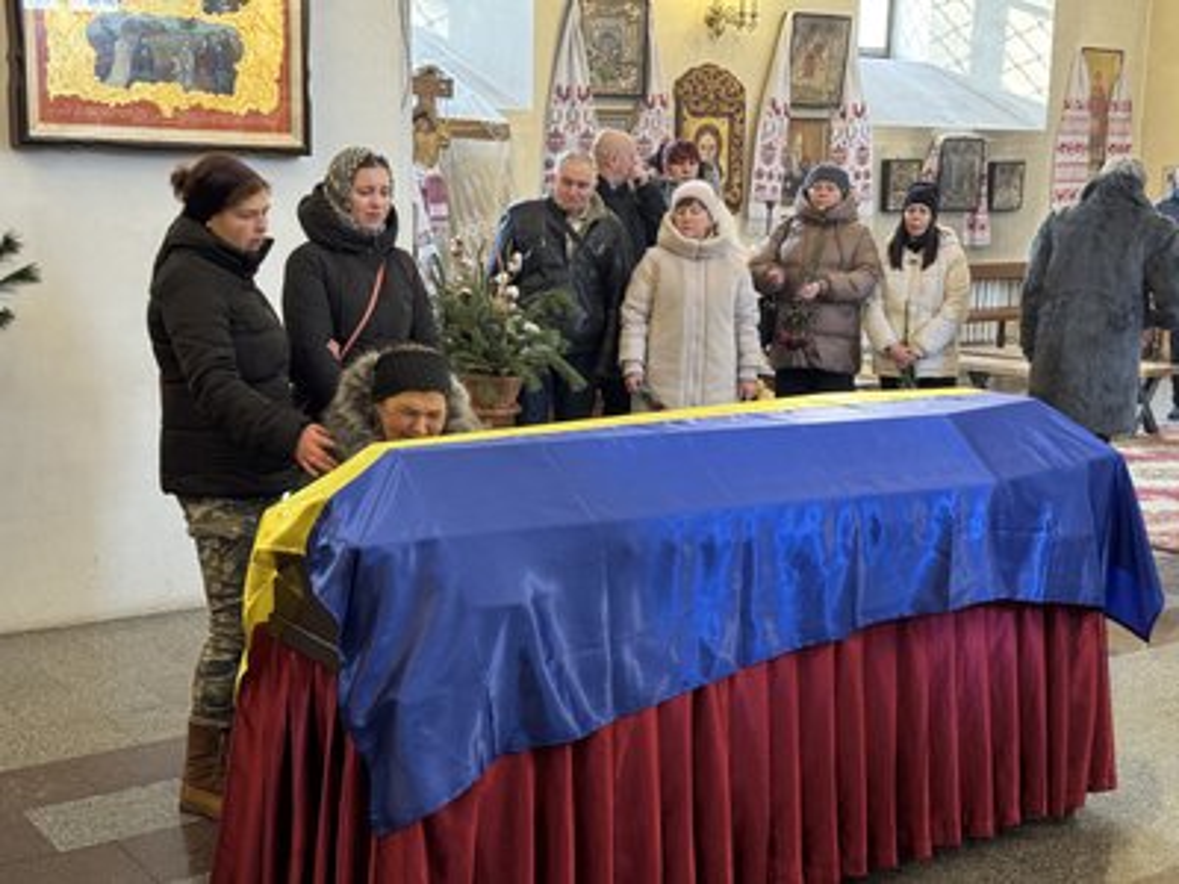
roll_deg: -0.7
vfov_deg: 30.3
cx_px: 590
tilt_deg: -8.9
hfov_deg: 39.7
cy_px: 442
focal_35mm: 48
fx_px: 1635
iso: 250
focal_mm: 6.76
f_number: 1.78
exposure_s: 1/33
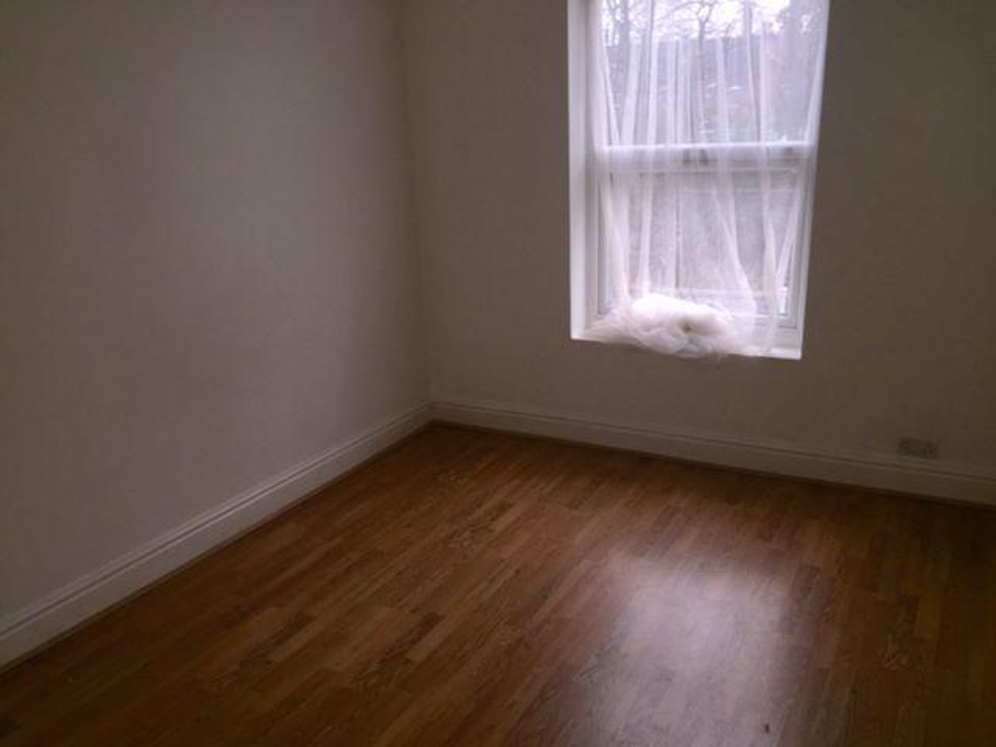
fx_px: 834
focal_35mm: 29
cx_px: 498
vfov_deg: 48.2
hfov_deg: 61.7
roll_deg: +1.9
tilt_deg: -17.8
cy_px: 374
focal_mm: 4.15
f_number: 2.2
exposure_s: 1/57
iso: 32
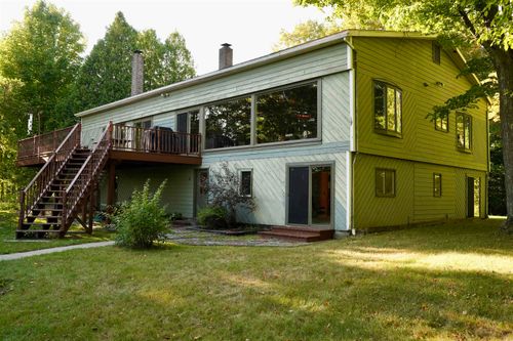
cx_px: 256
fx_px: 413
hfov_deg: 63.7
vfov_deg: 44.9
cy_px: 170
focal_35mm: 29
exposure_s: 1/250
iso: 1600
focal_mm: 29
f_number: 8
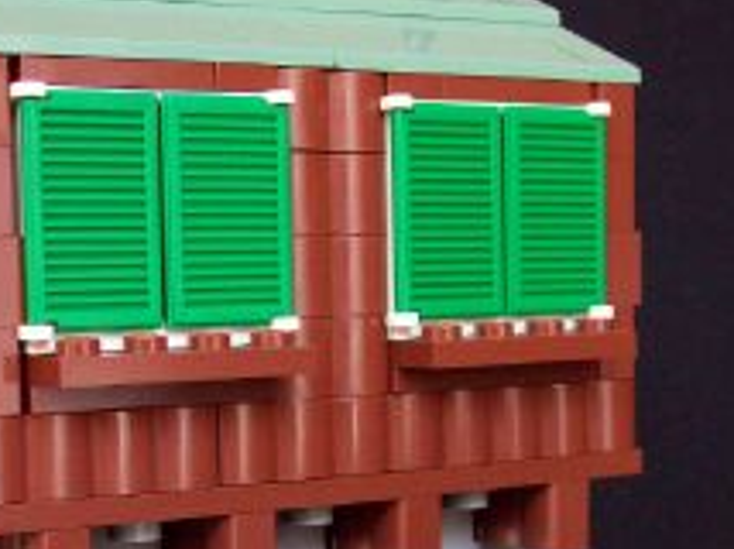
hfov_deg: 23.1
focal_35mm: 84
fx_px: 1779
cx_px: 196
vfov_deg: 17.3
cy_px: 492
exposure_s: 1/32.5
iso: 160
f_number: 3
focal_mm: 7.6
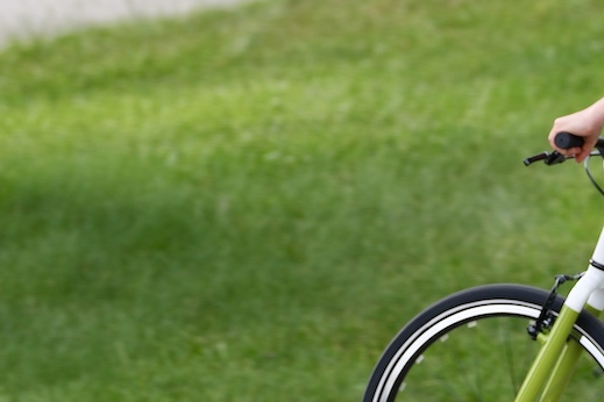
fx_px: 8153
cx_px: 532
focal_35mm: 486
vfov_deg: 2.8
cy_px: 239
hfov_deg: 4.2
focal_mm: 140
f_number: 3.2
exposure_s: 1/220
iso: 125
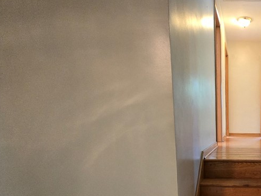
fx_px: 204
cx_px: 242
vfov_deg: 47.4
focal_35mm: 27
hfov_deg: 55.2
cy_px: 167
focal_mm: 2.2
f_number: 2.2
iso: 800
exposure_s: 1/60
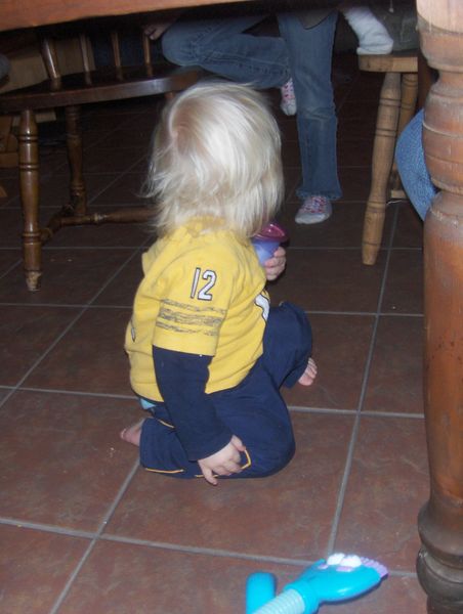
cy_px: 307
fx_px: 729
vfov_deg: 45.7
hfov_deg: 35.2
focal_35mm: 41
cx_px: 232
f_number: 3.5
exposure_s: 1/60
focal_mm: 6.5
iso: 100
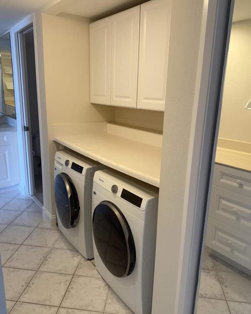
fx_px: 241
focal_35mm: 26
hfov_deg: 54.9
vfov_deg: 66.0
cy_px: 155
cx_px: 123
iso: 125
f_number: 1.78
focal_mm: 6.76
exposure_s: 1/120
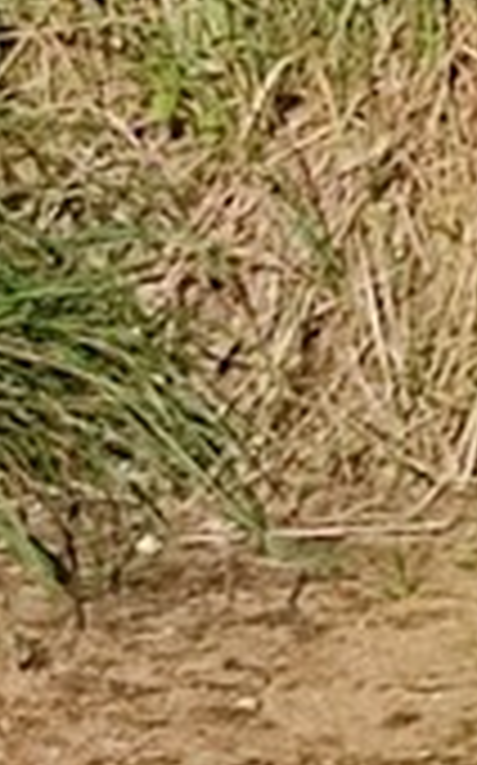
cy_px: -68
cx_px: 1413
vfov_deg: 16.2
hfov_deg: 8.7
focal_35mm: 125
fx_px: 2604
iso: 50
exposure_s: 1/721
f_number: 1.9
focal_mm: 6.04
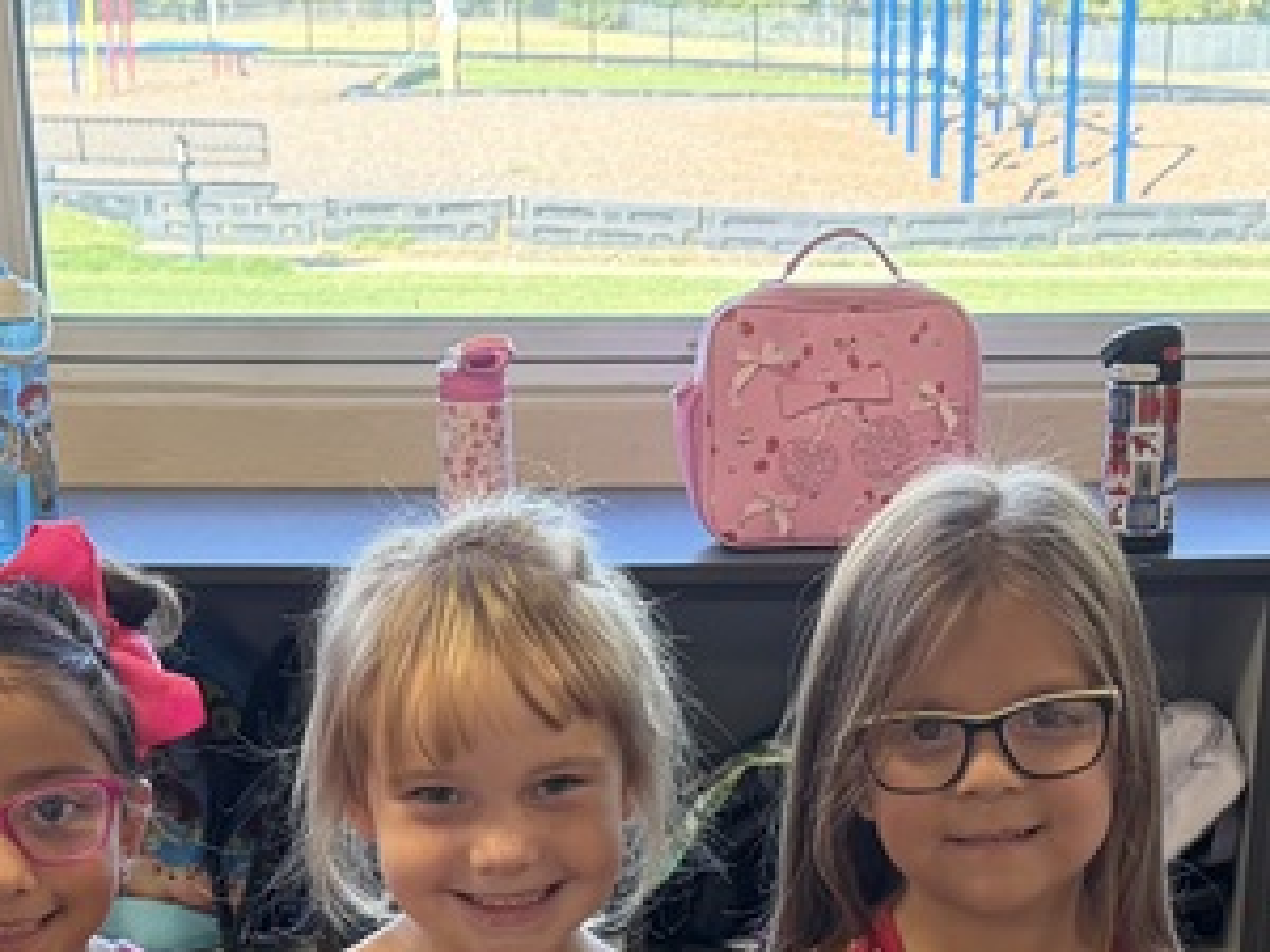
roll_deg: +0.2
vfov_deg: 16.8
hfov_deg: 23.8
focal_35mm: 82
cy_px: 1295
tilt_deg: -23.6
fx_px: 3008
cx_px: 686
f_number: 1.78
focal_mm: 6.76
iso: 320
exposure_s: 1/120
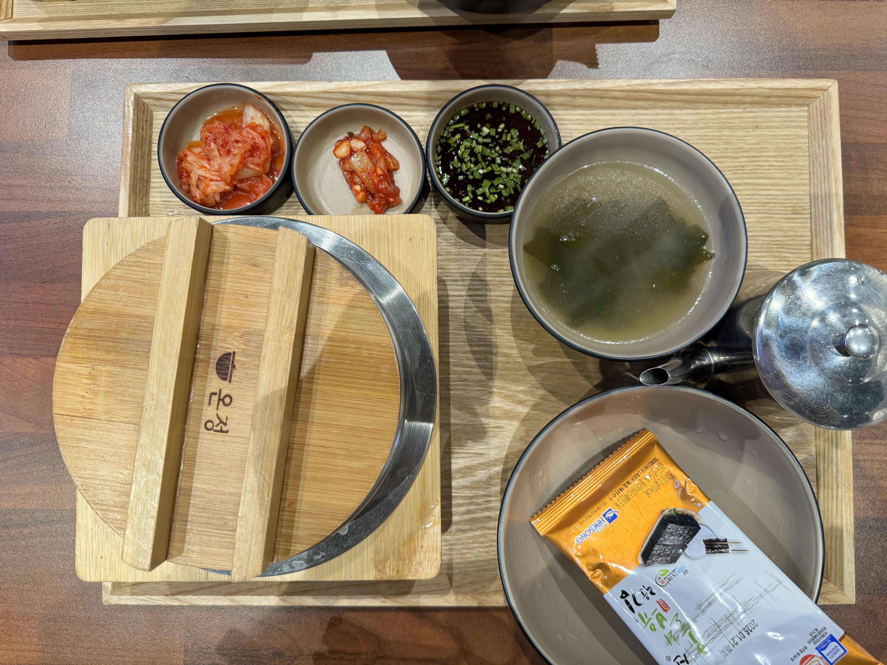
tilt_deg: -86.2
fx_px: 615
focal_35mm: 24
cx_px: 444
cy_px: 332
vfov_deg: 56.8
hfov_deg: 71.6
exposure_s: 1/120
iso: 200
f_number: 1.78
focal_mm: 6.76
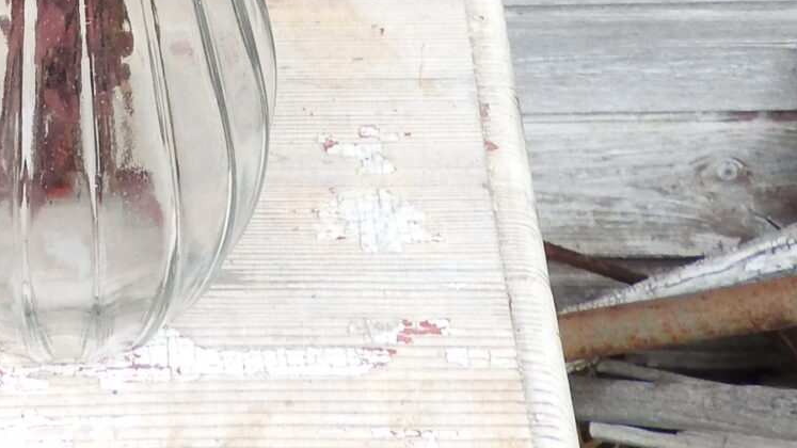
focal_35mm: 112
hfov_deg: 18.8
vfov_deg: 8.9
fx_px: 2367
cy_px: -883
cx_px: 81
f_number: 3.5
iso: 100
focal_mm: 5.4
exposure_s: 1/60
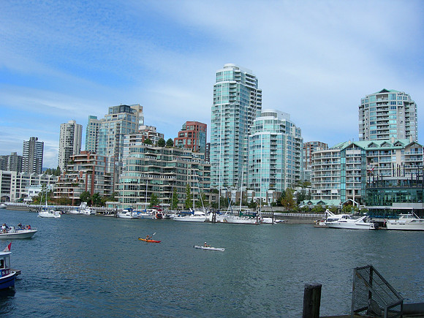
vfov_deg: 37.7
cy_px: 159
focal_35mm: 38
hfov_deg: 49.0
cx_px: 212
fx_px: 465
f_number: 4.8
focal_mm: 7.8
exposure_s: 1/525
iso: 50
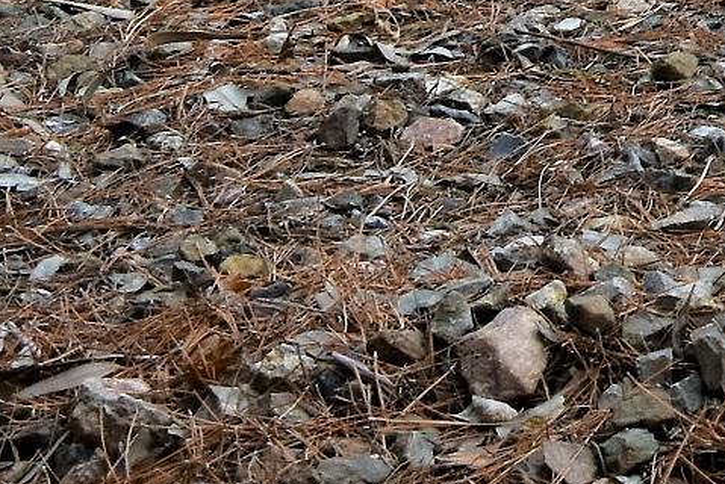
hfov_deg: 9.7
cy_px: -973
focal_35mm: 169
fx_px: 3405
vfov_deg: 7.2
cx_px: 2098
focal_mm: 18
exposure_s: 1/500
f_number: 11
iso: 500
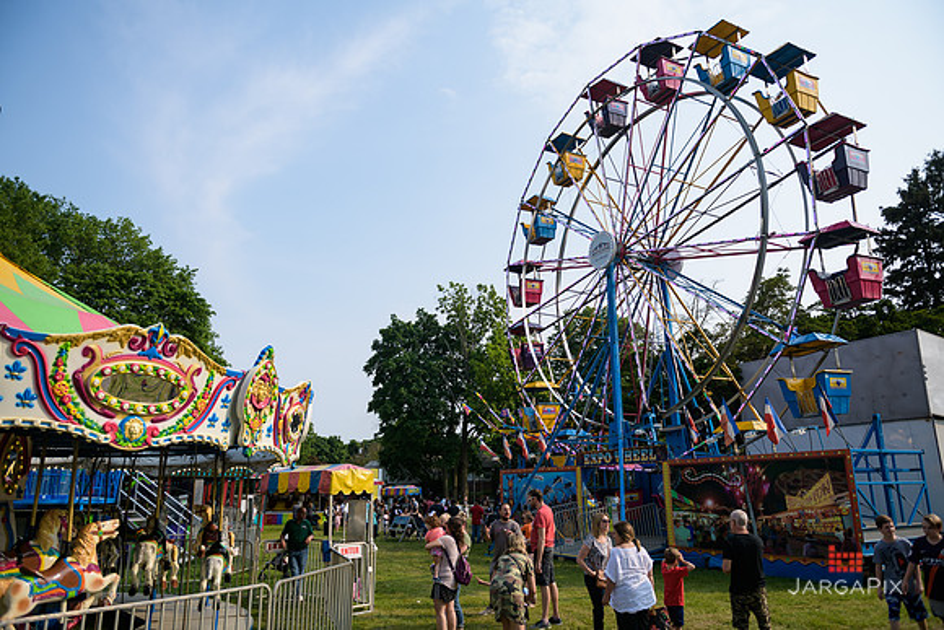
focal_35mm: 24
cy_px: 315
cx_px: 472
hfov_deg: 73.7
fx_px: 629
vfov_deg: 53.2
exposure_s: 1/2000
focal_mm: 24
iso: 100
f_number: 3.2
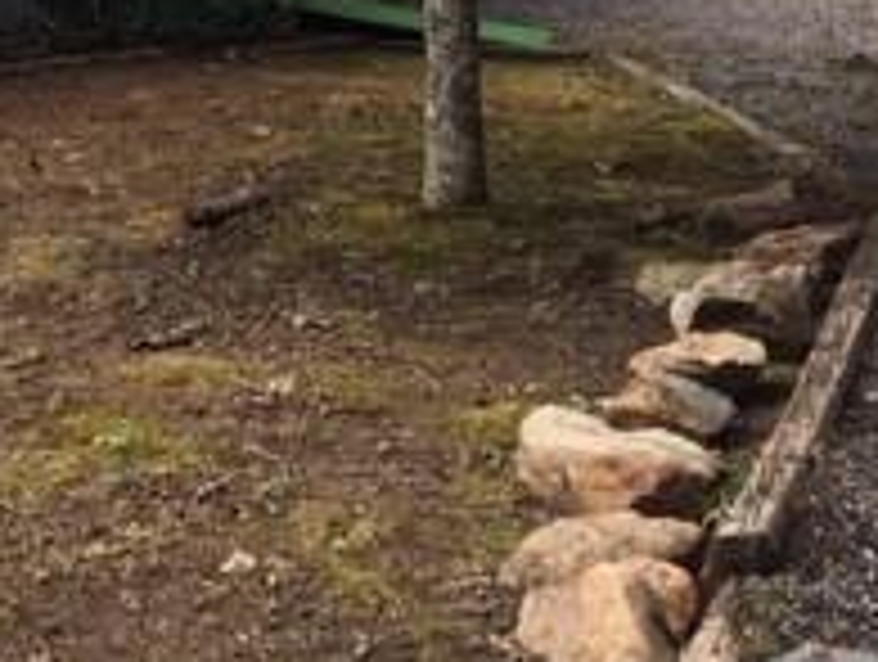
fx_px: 2414
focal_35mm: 95
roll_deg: -2.8
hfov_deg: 19.5
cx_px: -162
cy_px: -158
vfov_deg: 15.0
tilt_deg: +1.1
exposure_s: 1/361
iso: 25
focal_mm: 4.15
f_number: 2.2
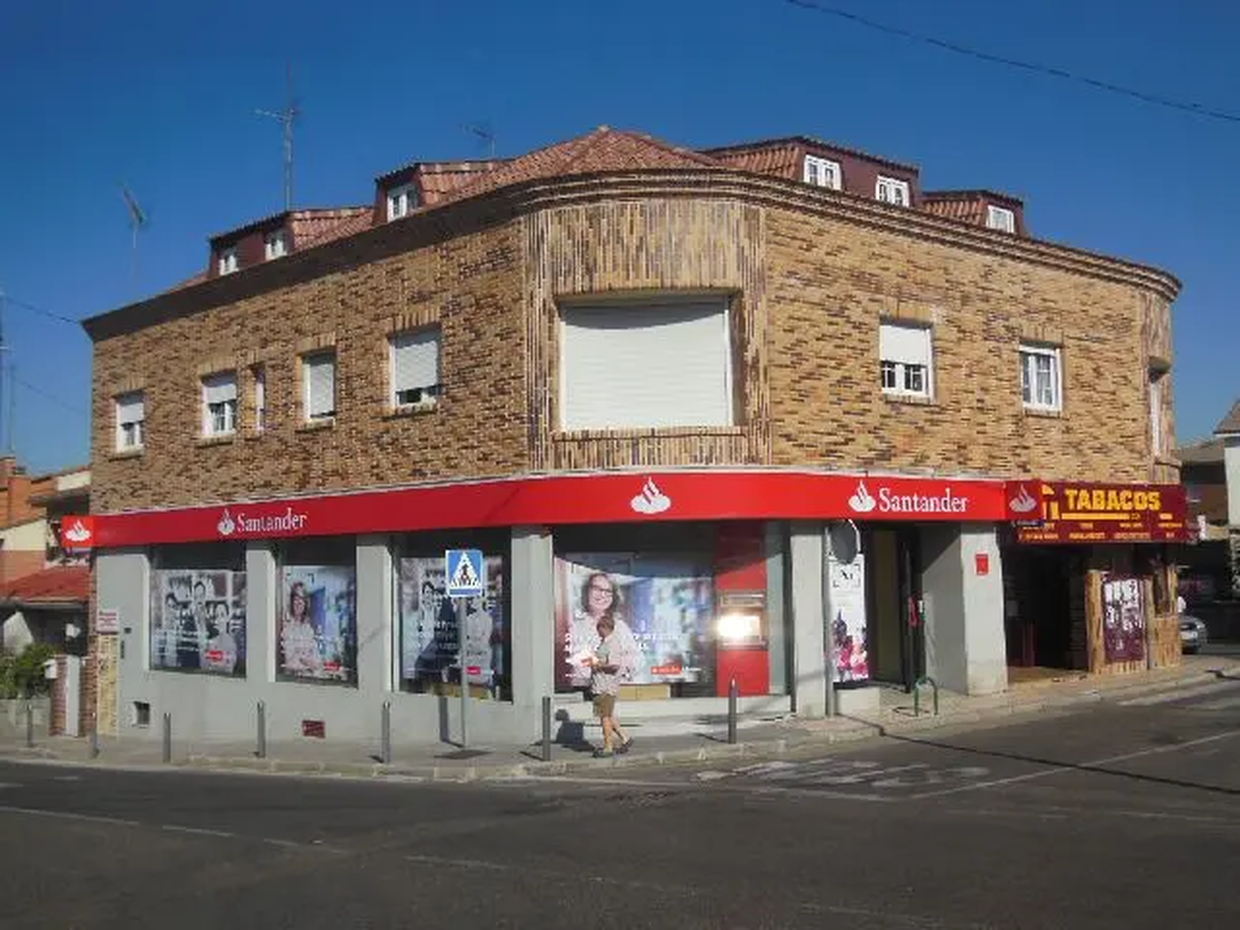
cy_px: 465
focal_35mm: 34
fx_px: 1218
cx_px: 620
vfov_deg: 41.8
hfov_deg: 54.0
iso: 125
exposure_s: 1/2000
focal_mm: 6
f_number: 3.9
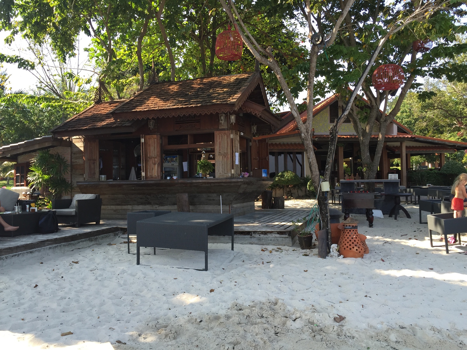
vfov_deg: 48.2
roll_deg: +0.2
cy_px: 175
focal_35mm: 29
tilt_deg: +1.6
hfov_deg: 61.7
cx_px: 234
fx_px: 391
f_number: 2.2
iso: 32
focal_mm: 4.15
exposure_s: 1/353
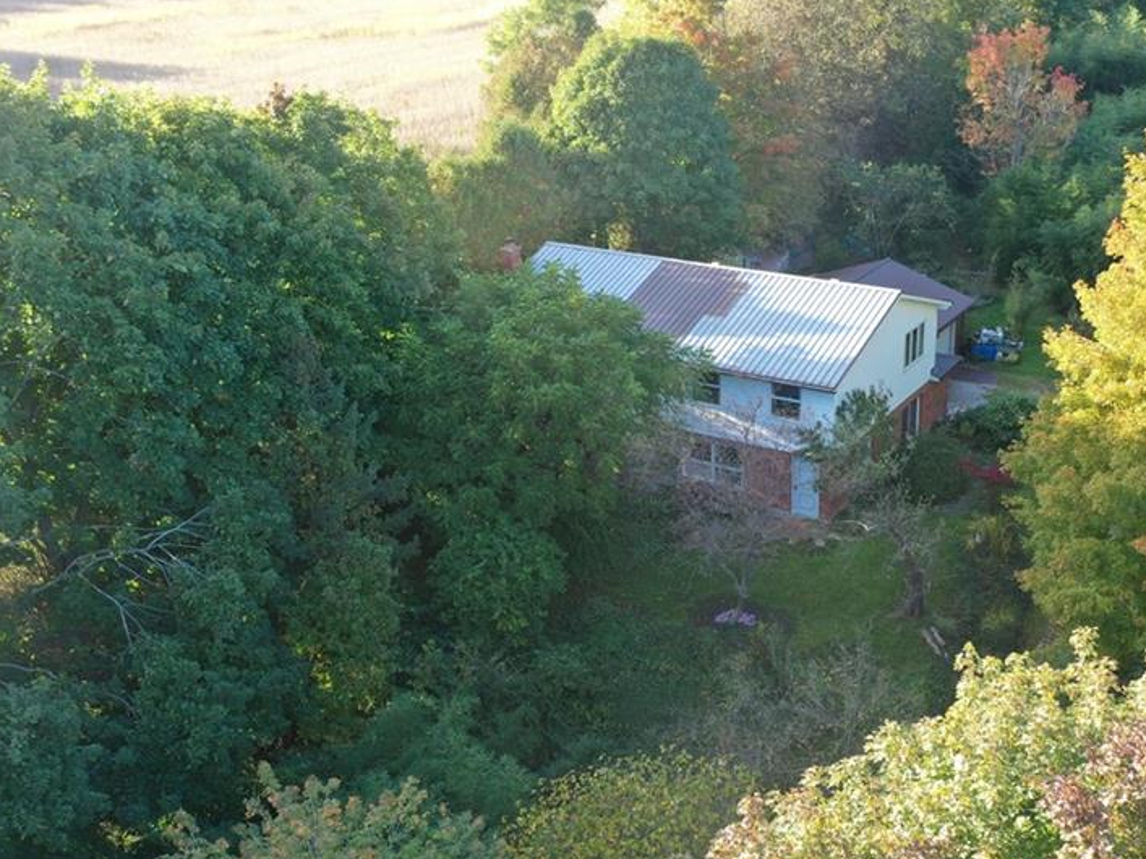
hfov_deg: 47.3
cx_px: 738
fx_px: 1291
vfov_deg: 36.8
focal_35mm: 39
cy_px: 472
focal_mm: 10.26
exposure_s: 1/80
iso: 100
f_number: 4
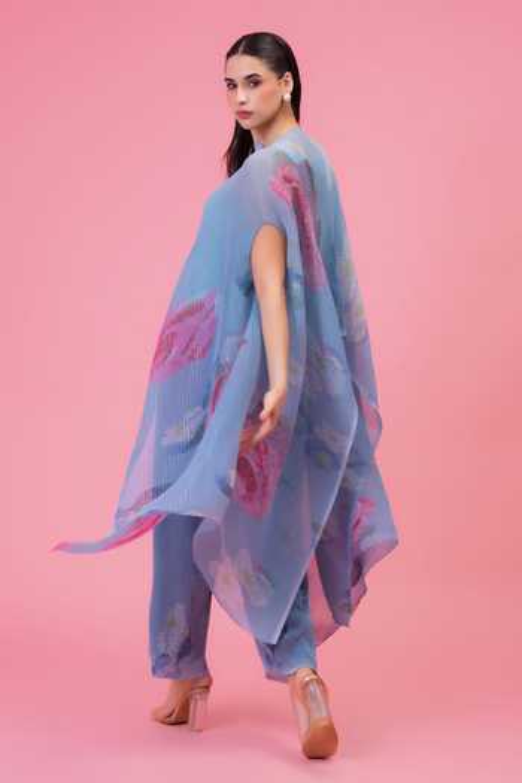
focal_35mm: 70
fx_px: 1522
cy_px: 392
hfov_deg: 19.5
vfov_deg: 28.8
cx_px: 261
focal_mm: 70
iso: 250
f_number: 9
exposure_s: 1/125
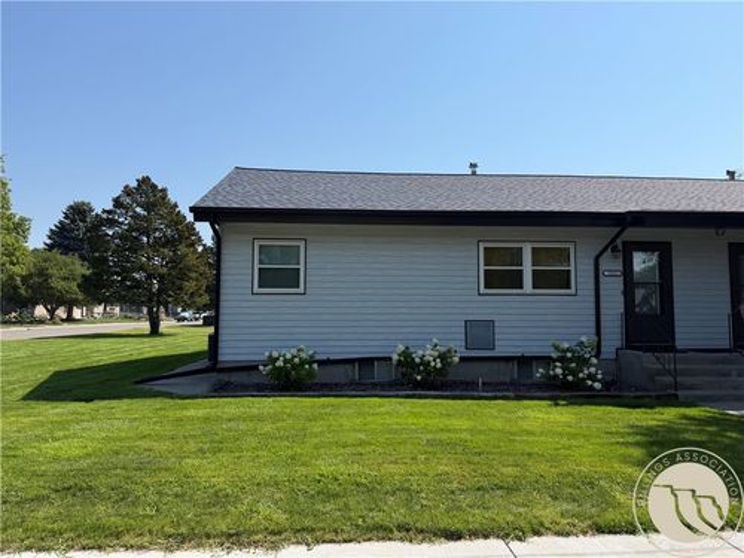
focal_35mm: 24
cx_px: 372
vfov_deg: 56.8
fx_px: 516
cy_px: 279
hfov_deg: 71.6
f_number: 1.78
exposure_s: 1/5714
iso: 80
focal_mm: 6.76
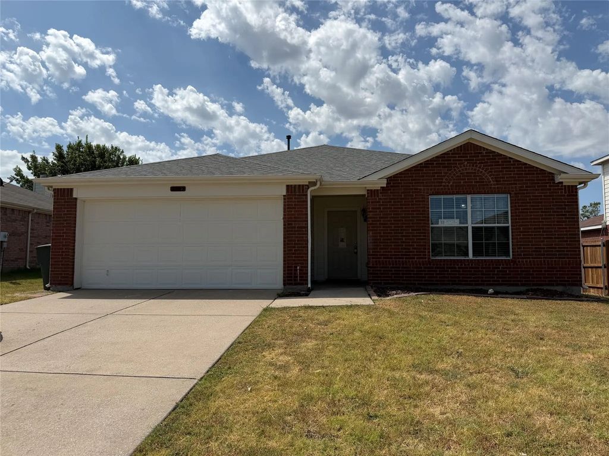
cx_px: 304
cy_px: 228
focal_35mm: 24
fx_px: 422
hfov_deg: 71.6
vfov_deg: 56.8
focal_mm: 6.76
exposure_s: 1/9091
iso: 80
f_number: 1.78
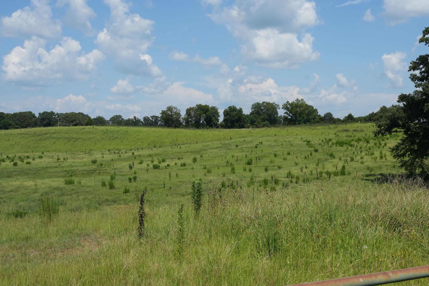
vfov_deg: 33.3
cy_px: 172
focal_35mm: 40
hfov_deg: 48.3
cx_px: 246
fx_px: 477
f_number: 9
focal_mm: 30
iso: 400
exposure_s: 1/1000
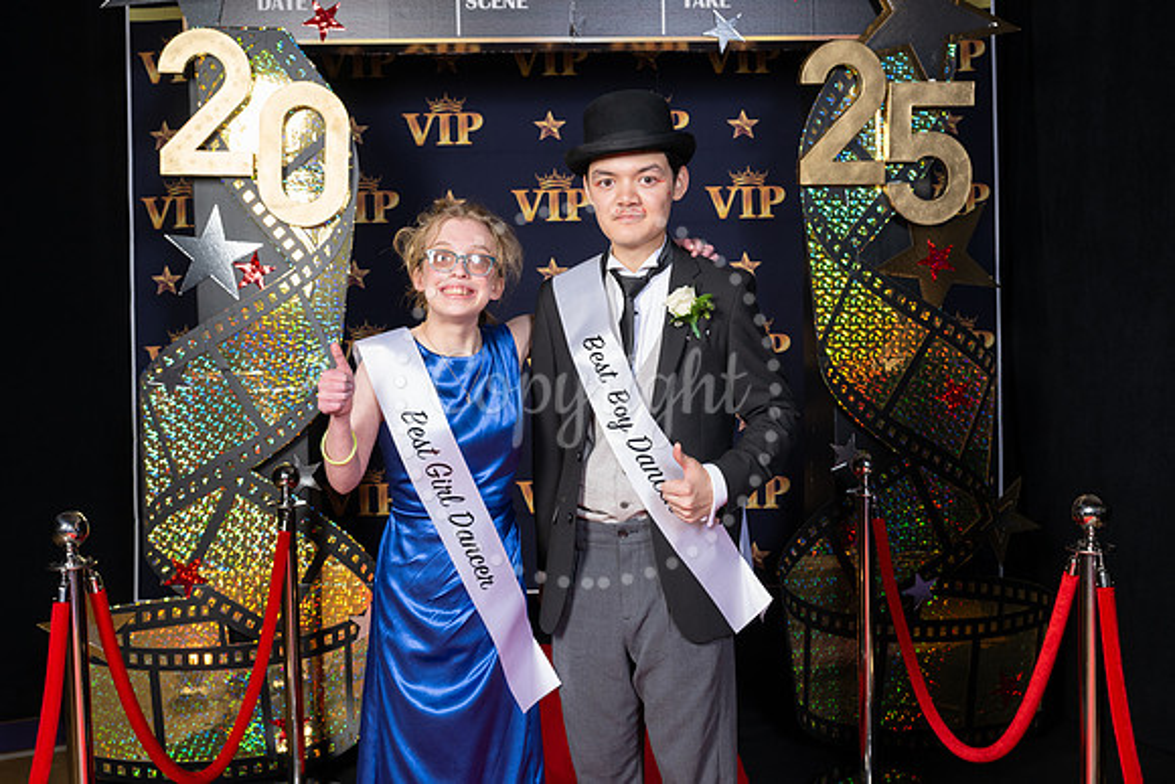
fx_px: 1306
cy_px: 392
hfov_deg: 48.4
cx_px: 588
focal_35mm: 40
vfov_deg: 33.4
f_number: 8
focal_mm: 40
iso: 400
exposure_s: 1/125
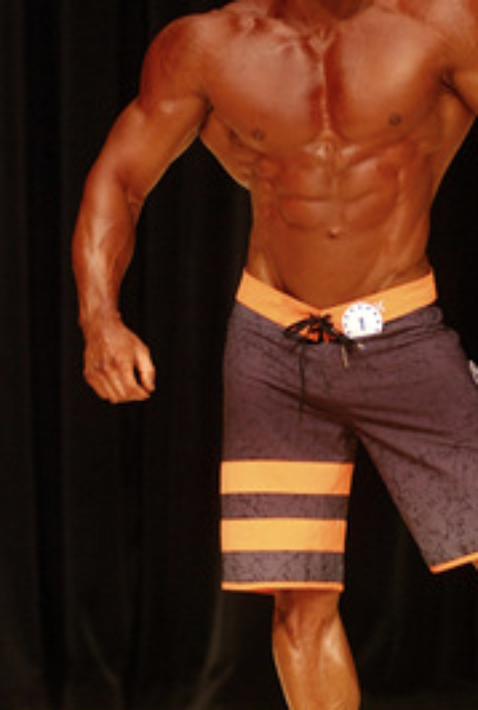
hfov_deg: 6.8
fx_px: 4017
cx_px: 350
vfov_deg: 10.1
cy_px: 318
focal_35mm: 203
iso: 640
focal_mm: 80
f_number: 3.2
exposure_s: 1/125
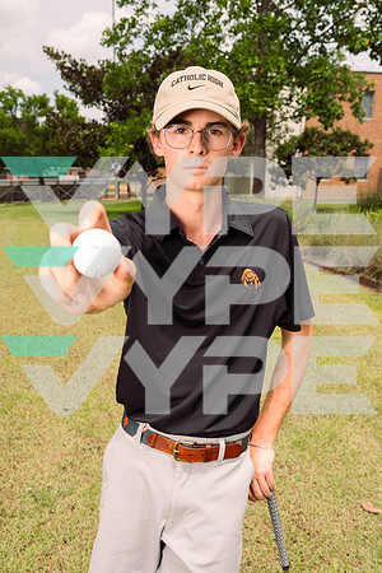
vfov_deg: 54.4
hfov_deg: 37.9
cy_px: 286
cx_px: 191
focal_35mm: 35
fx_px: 557
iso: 100
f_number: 8
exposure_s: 1/200
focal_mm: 35
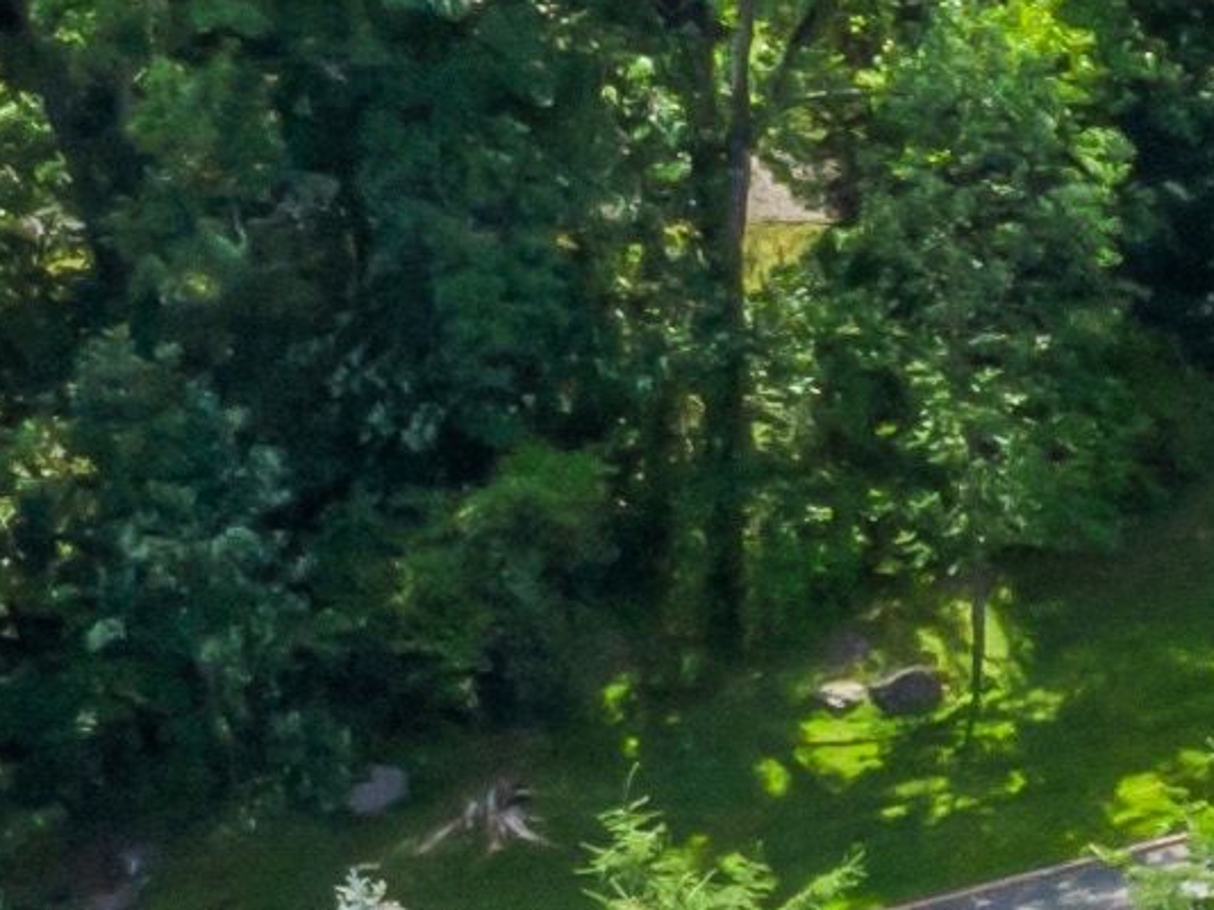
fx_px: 6380
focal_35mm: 182
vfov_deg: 7.8
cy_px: 1900
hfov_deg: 9.1
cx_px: 3424
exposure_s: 1/480
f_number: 2.8
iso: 103
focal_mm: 4.5
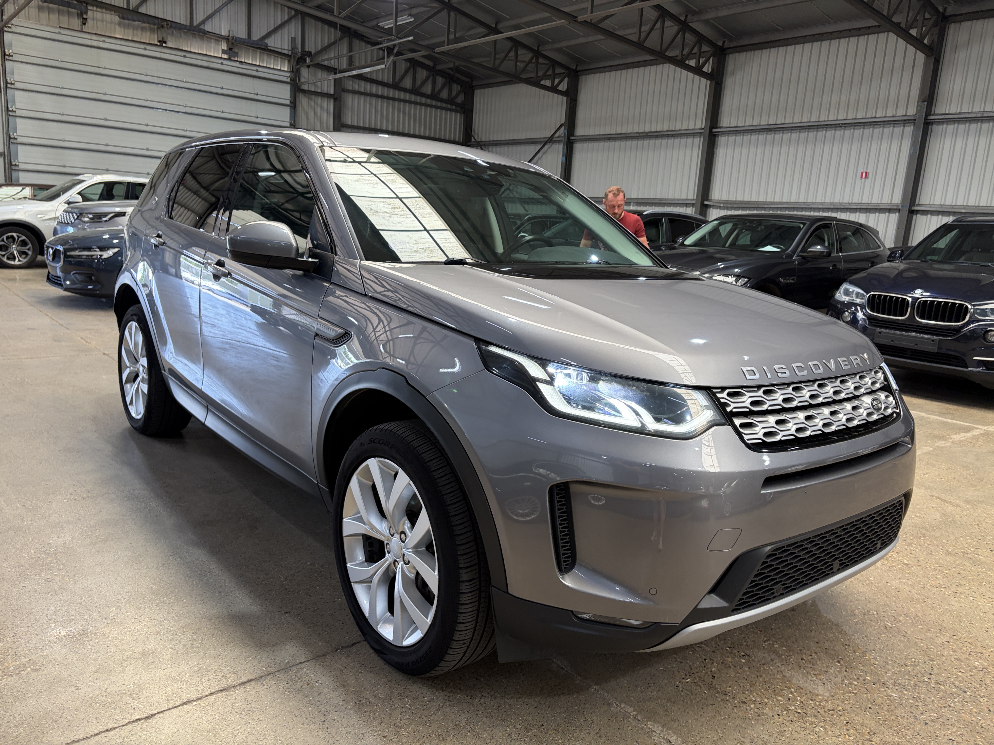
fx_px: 747
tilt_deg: -6.8
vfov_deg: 53.1
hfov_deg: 67.3
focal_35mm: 26
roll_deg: -4.1
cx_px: 497
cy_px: 372
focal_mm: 5.96
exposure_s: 1/100
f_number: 1.6
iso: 100
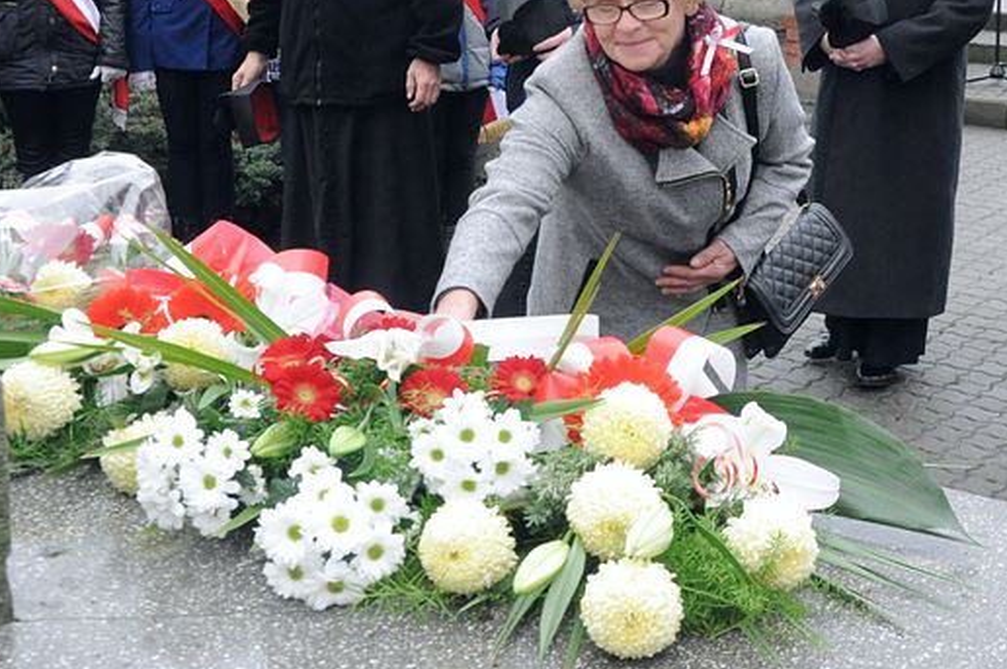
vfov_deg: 21.8
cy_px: 196
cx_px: 611
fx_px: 1728
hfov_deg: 32.4
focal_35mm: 62
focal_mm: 25
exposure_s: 1/200
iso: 1600
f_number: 8
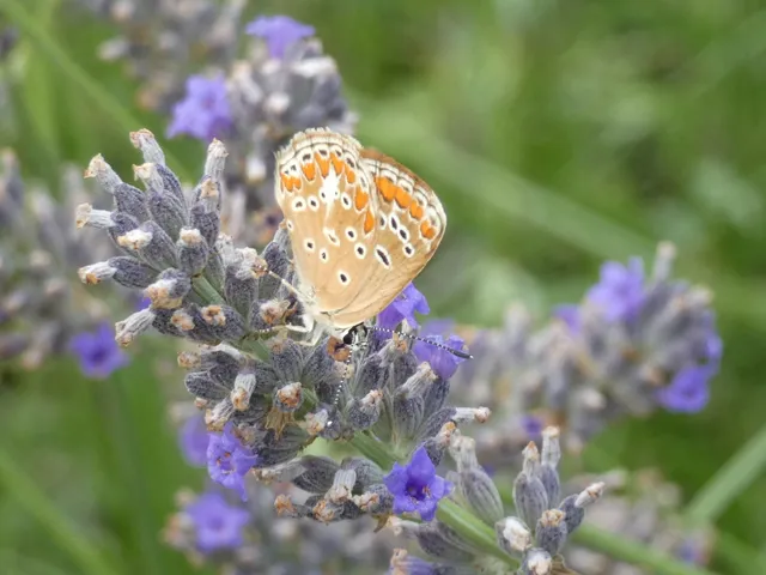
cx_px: 383
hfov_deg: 12.8
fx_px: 3408
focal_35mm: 154
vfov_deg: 9.6
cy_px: 288
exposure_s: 1/80
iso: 125
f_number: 5.4
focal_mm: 27.5
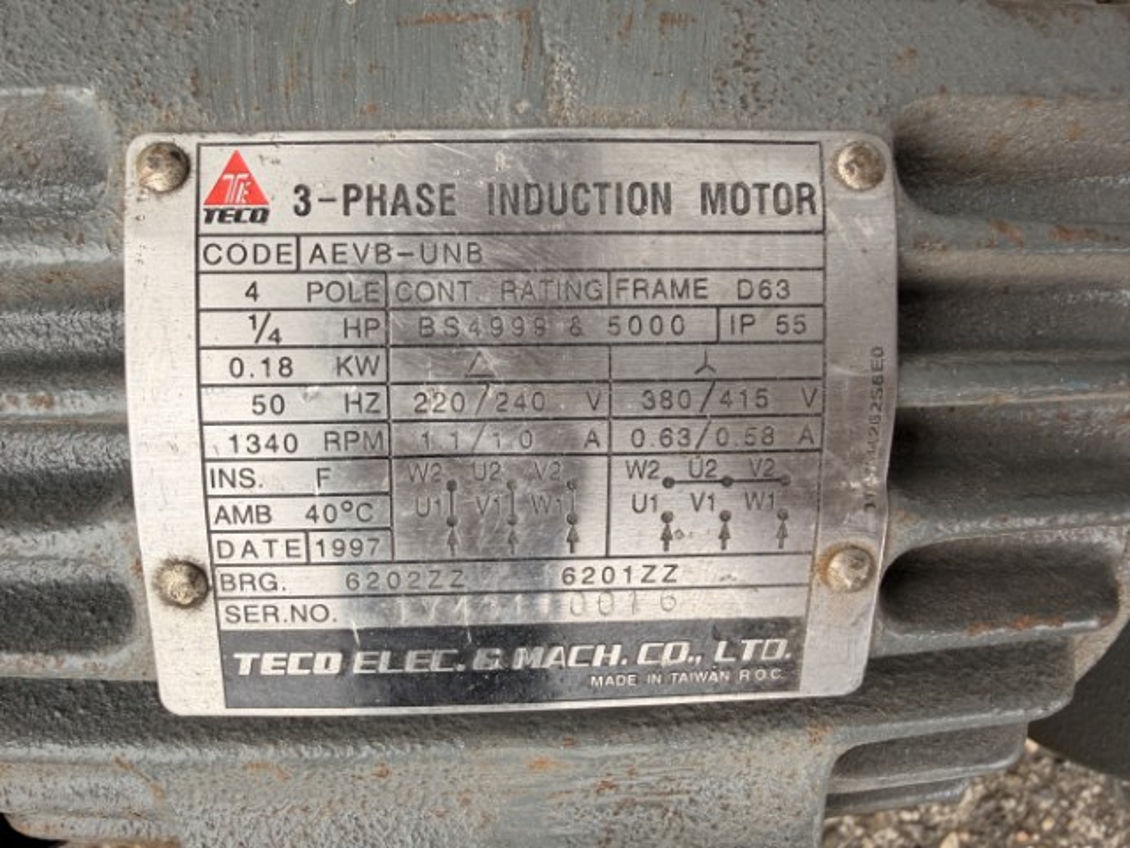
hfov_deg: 71.6
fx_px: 783
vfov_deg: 56.8
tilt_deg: -87.8
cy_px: 424
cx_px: 565
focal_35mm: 24
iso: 40
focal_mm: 2.22
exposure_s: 1/247
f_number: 2.2
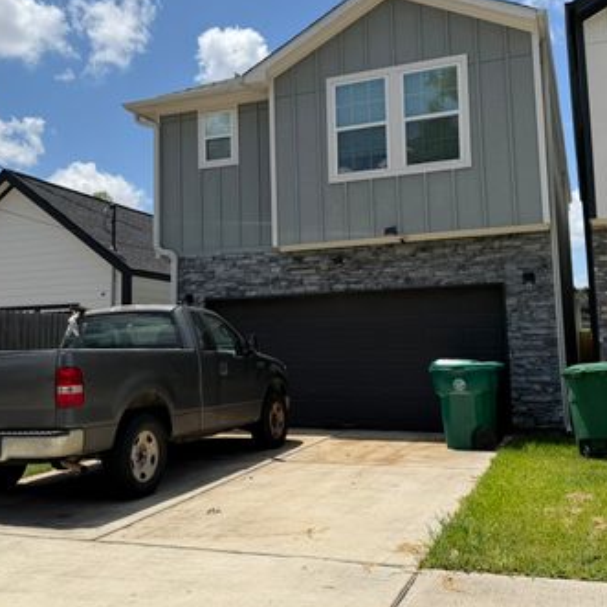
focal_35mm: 38
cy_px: 267
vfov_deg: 43.8
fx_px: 754
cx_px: 259
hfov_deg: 43.7
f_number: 1.78
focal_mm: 6.76
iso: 80
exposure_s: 1/6711
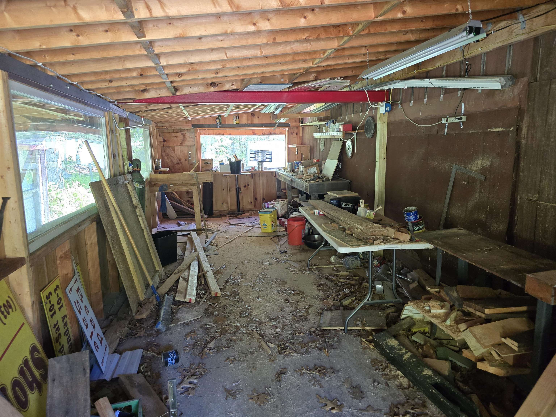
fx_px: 369
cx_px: 278
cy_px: 208
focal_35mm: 23
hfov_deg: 73.9
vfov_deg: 58.9
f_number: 1.7
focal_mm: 6.3
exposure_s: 1/120
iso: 500
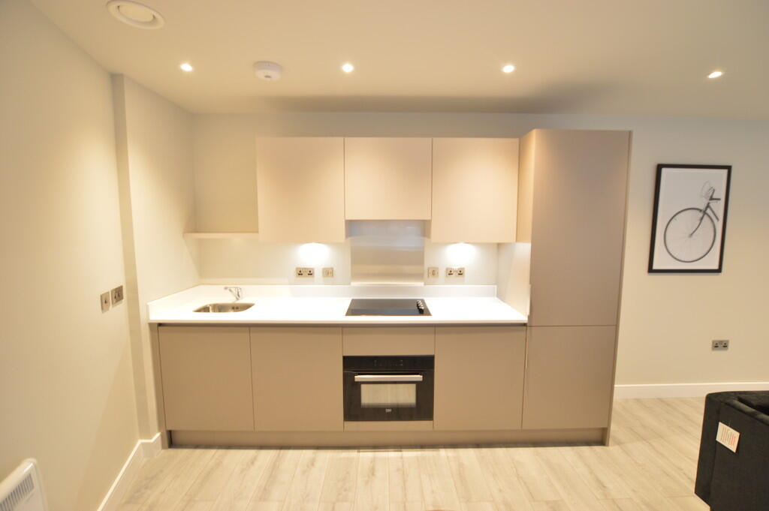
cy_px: 256
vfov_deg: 77.2
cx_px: 384
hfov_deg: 100.4
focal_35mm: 15
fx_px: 320
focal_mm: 10
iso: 320
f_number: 3.5
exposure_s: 1/15
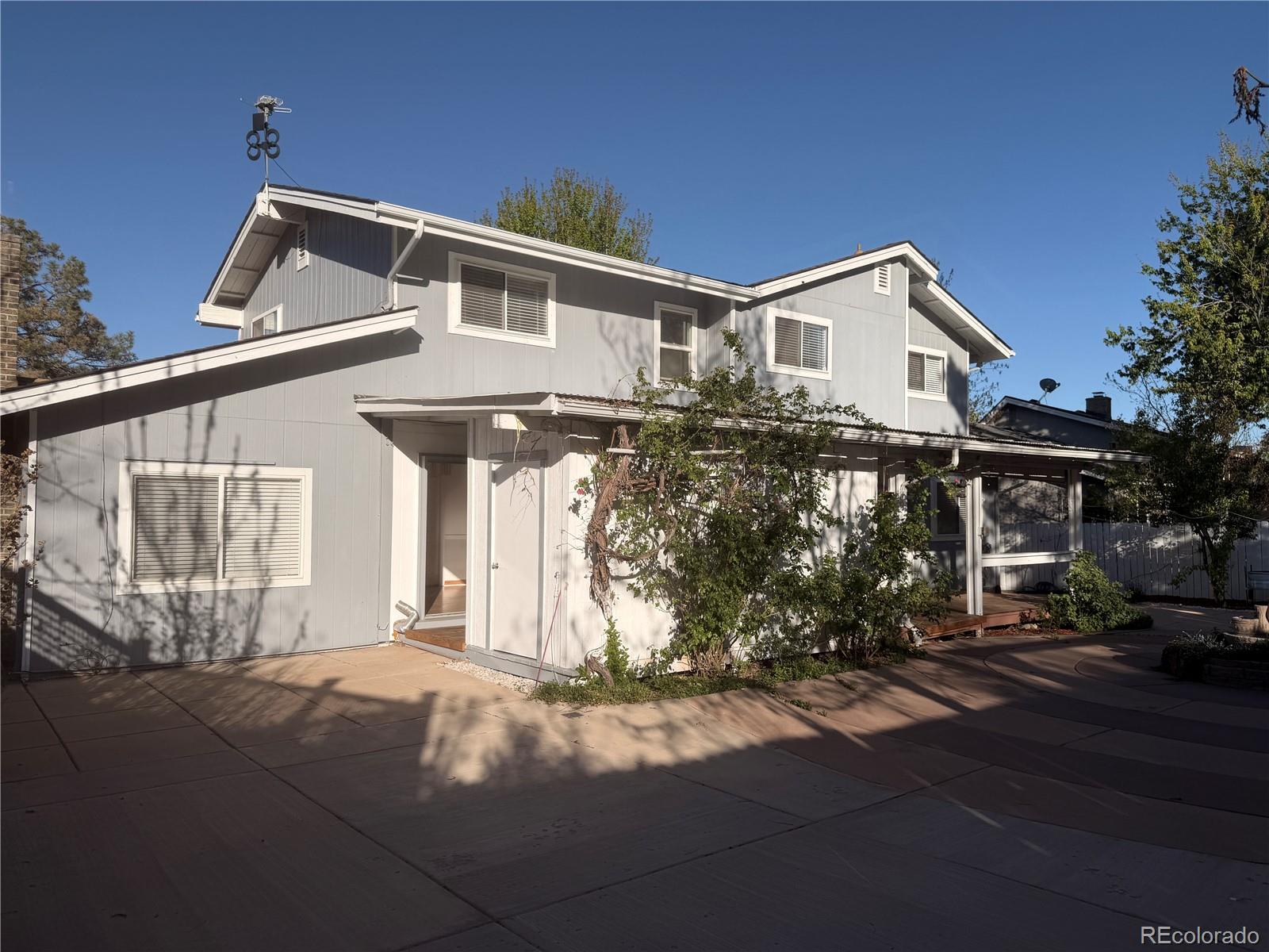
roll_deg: +0.0
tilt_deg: +1.8
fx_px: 880
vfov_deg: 56.8
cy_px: 476
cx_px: 634
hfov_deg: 71.6
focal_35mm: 24
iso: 80
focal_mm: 6.76
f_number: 1.78
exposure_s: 1/5714
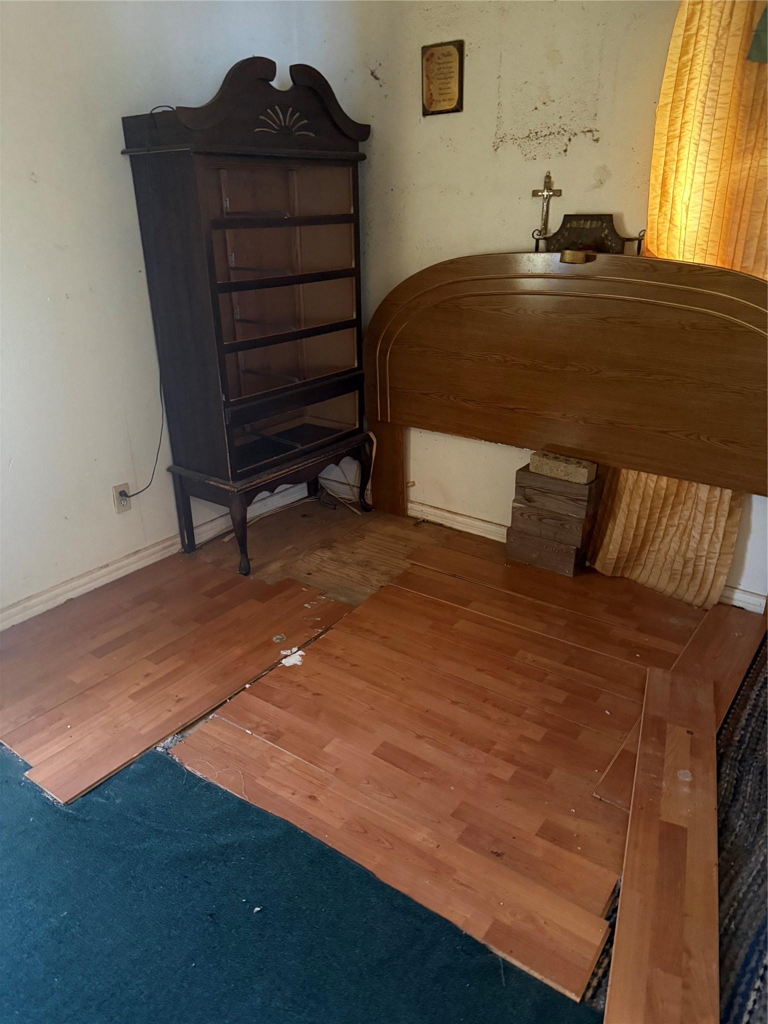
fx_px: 710
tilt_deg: -22.0
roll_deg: +1.1
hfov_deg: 56.8
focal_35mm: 24
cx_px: 384
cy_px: 512
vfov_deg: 71.6
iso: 1000
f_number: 1.78
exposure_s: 1/30
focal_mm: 6.76
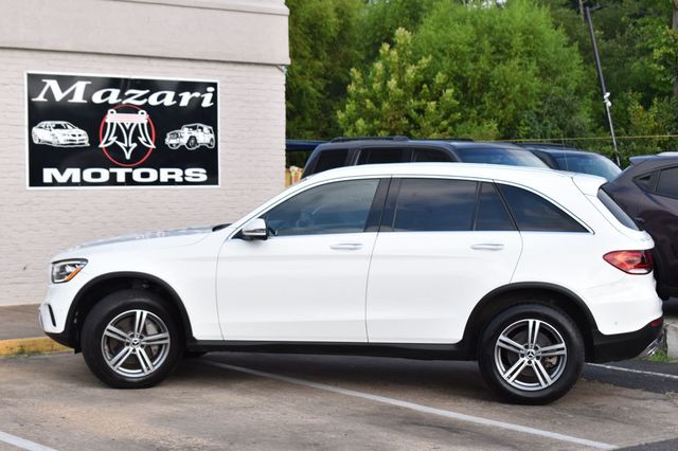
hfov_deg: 27.0
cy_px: 226
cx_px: 339
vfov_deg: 18.2
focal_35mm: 75
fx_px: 1412
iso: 200
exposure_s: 1/320
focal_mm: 50
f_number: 8
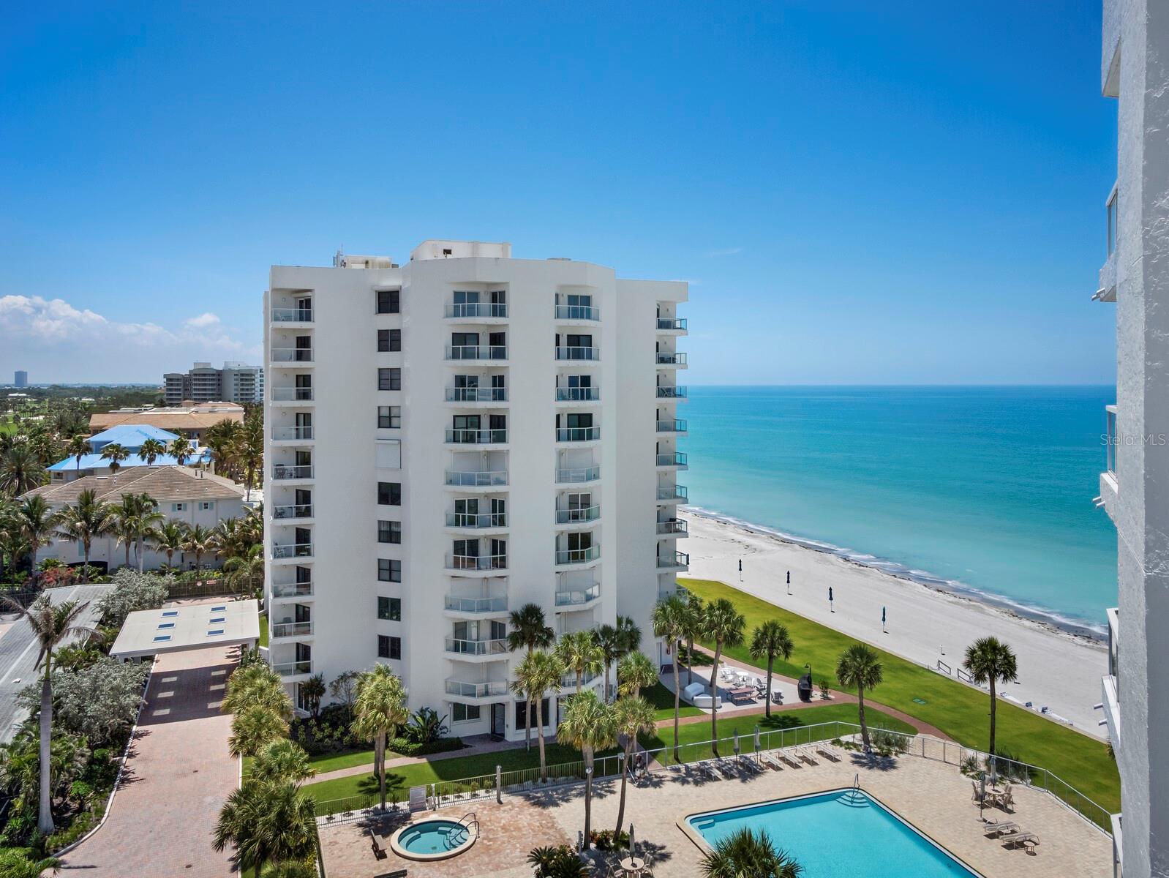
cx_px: 584
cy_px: 439
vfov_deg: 49.8
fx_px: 946
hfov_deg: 63.4
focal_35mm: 28
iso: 320
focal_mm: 14
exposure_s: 1/800
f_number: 10
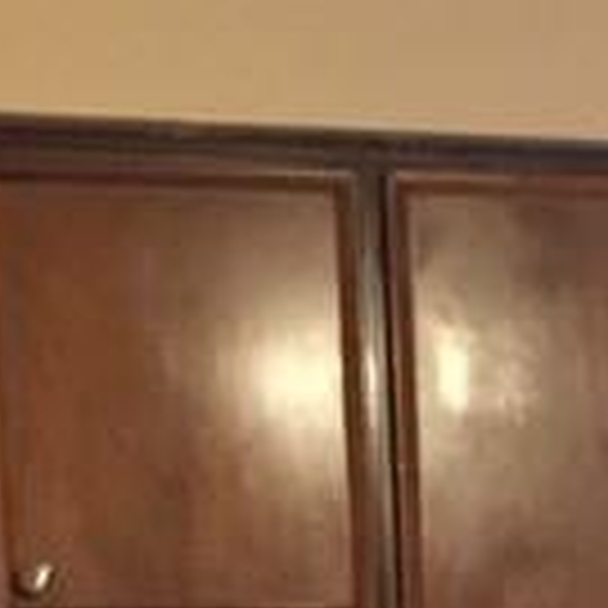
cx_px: 1189
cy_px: 1184
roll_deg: +1.3
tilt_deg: -6.7
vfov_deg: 8.5
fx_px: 3875
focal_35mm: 195
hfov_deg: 8.5
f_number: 2.2
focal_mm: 4.15
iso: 250
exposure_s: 1/15
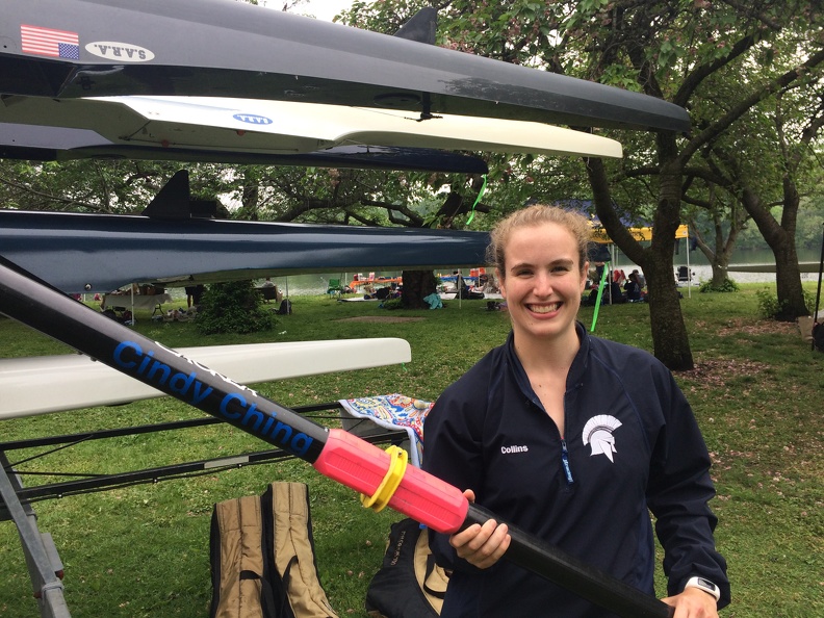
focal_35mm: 29
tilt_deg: -1.8
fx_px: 690
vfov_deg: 48.2
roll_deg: +2.6
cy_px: 309
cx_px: 412
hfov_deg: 61.7
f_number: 2.2
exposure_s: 1/684
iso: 32
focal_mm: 4.15
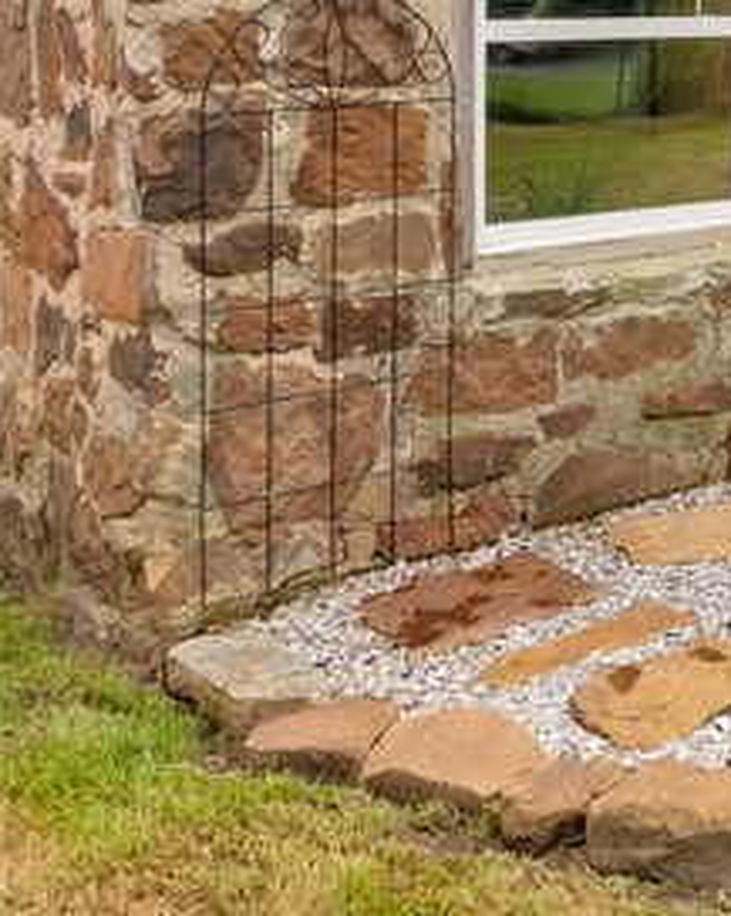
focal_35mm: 60
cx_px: 1122
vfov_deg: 29.2
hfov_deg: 21.1
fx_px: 1625
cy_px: -20
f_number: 7.1
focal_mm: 16
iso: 125
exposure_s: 1/160
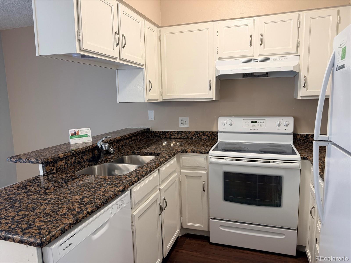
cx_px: 176
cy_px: 132
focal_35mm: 24
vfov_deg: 56.8
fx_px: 243
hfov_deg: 71.6
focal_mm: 6.76
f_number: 1.78
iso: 160
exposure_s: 1/120
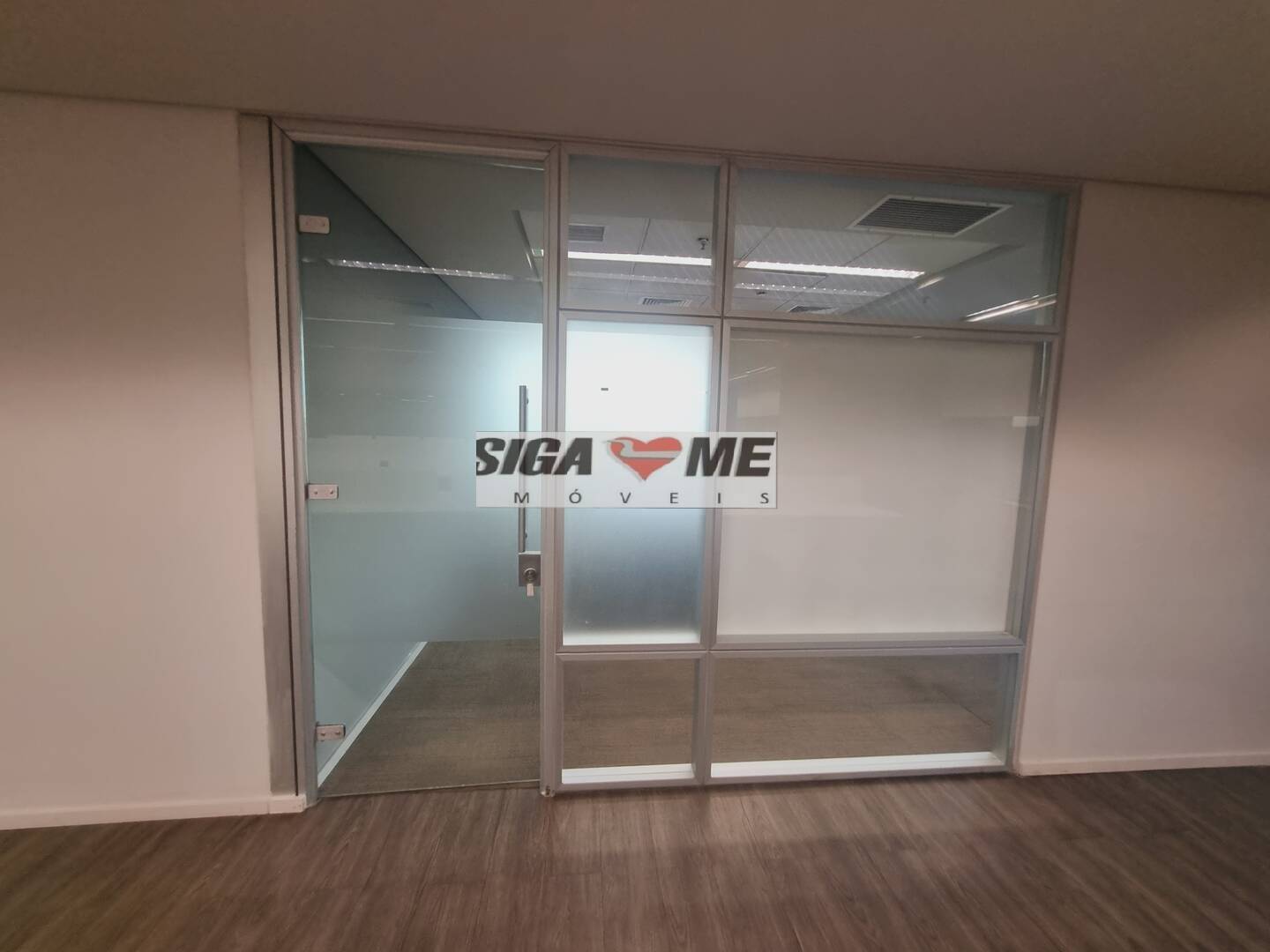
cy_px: 476
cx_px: 635
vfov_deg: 89.9
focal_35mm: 13
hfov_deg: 106.2
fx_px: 477
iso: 160
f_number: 2.2
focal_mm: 1.74
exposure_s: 1/60
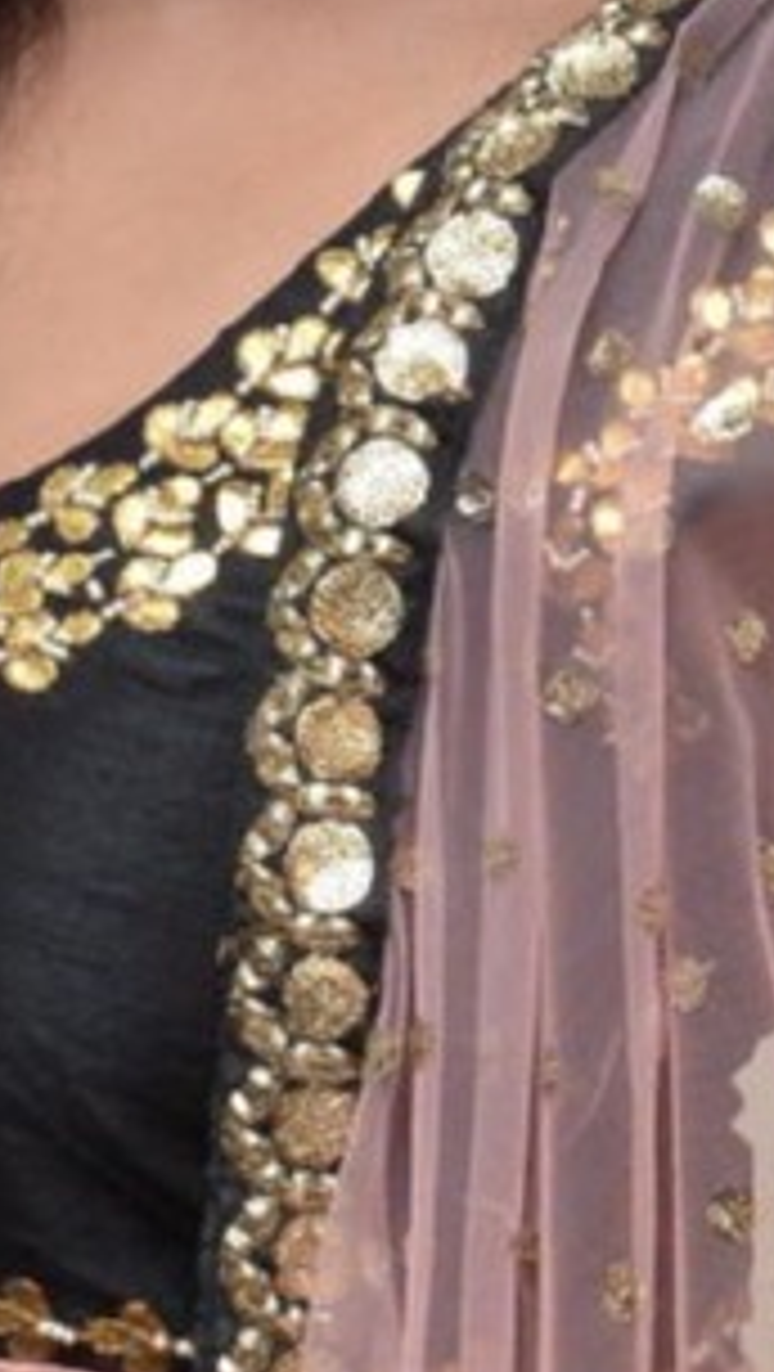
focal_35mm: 295
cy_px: 1356
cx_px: 792
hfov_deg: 4.1
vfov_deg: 7.3
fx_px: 10743
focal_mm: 38
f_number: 6.3
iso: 1250
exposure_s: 1/125
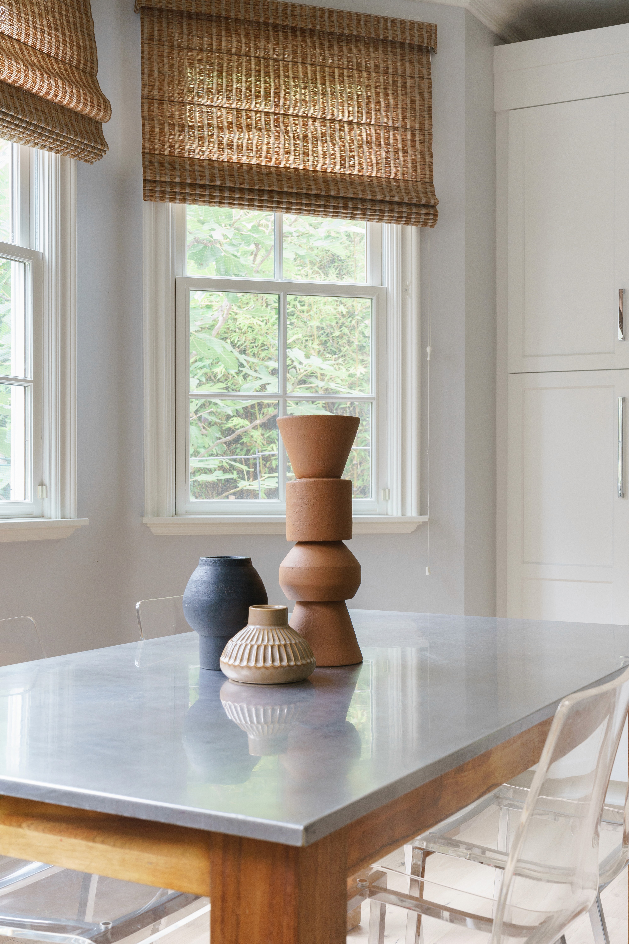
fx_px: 1179
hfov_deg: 29.9
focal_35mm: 45
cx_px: 314
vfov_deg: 43.6
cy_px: 472
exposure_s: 1/13
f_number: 8
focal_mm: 45
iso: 500
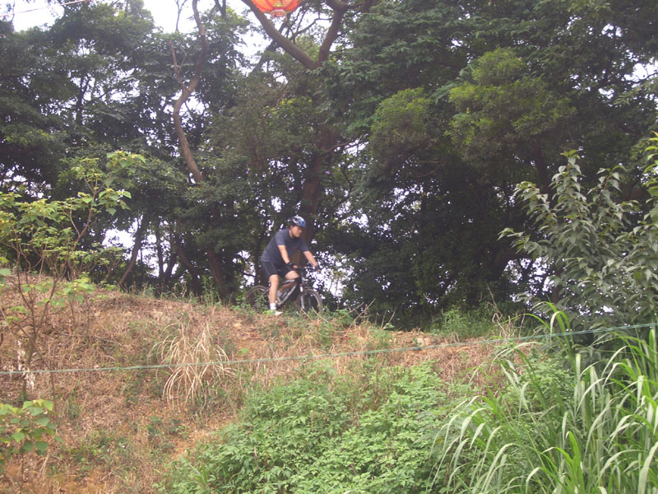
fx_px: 1407
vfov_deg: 19.9
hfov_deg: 26.3
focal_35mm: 74
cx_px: 329
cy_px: 247
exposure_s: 1/100
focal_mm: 12.2
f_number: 3.9
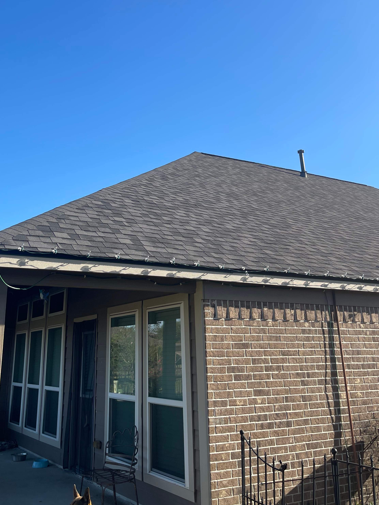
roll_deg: +1.3
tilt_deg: +19.7
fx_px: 496
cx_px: 162
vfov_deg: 53.1
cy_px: 177
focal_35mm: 34
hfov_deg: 41.7
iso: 32
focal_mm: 5.1
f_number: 1.6
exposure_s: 1/2203
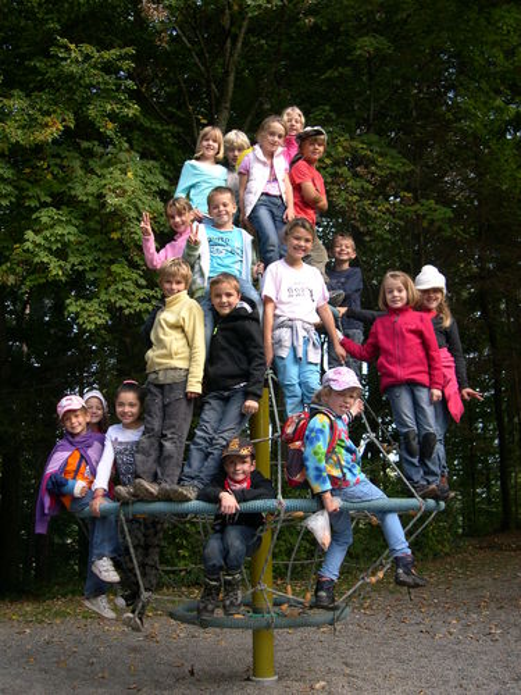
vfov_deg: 49.0
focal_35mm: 38
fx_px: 763
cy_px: 348
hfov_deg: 37.7
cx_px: 260
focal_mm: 8
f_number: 2.8
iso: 100
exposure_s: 1/223
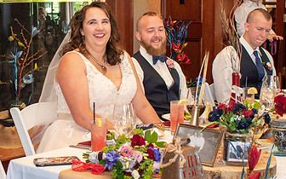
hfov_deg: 24.9
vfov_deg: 15.9
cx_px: 71
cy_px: 61
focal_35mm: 82
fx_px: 639
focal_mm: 25
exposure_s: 1/60
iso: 1400
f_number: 4
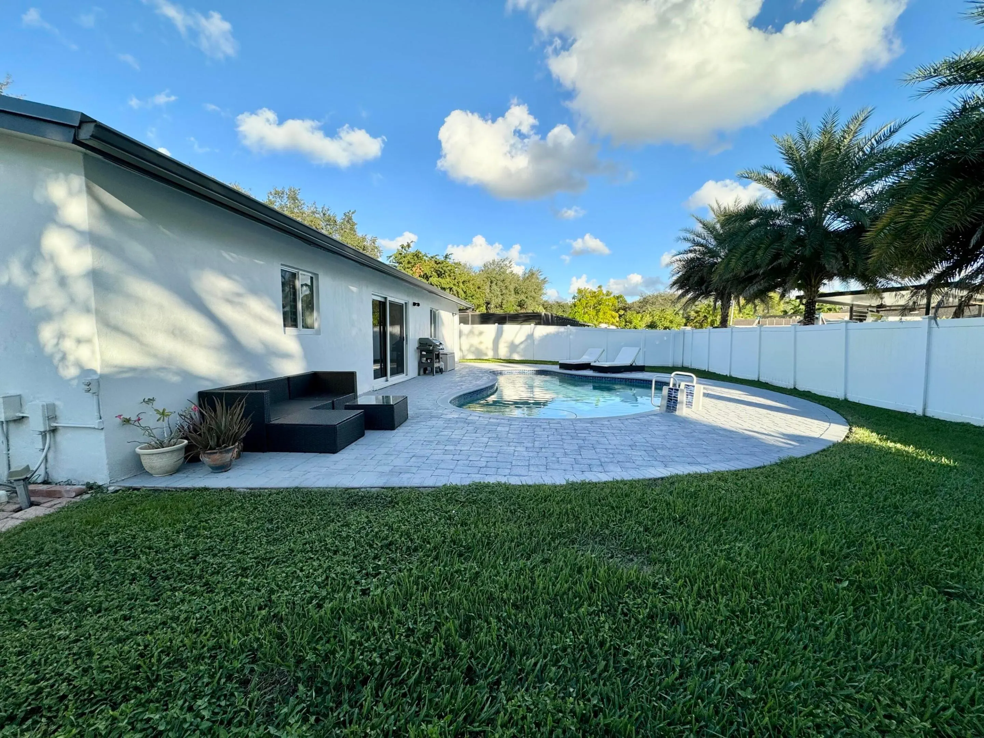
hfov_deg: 102.1
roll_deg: -0.2
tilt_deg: -5.3
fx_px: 398
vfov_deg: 85.7
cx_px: 492
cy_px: 369
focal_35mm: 14
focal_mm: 2.22
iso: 40
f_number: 2.2
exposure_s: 1/868
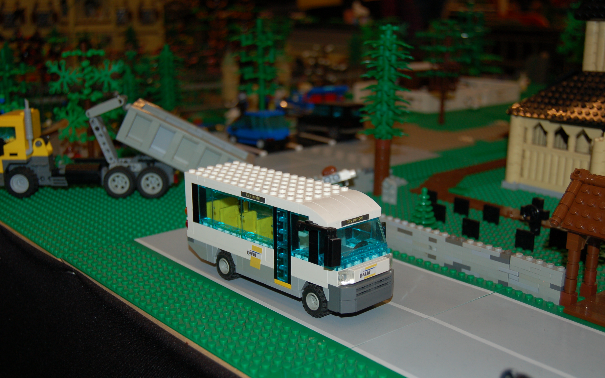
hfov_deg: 42.2
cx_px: 303
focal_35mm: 48
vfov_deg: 27.1
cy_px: 196
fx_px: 783
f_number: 4.5
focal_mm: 31
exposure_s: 1/60
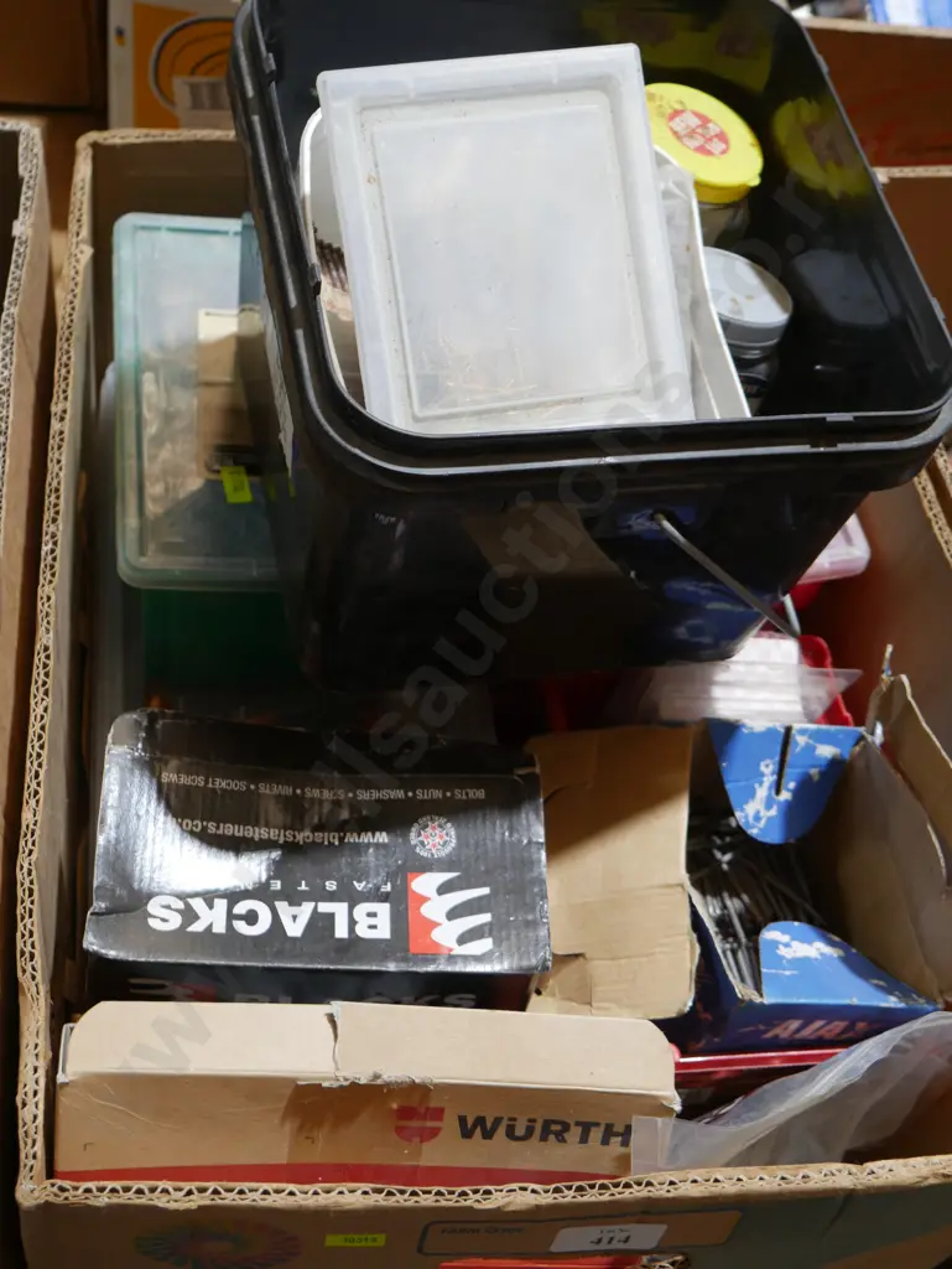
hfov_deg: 34.4
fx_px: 1539
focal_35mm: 42
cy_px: 634
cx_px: 476
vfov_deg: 44.8
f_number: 4.6
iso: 500
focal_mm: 21
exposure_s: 1/60
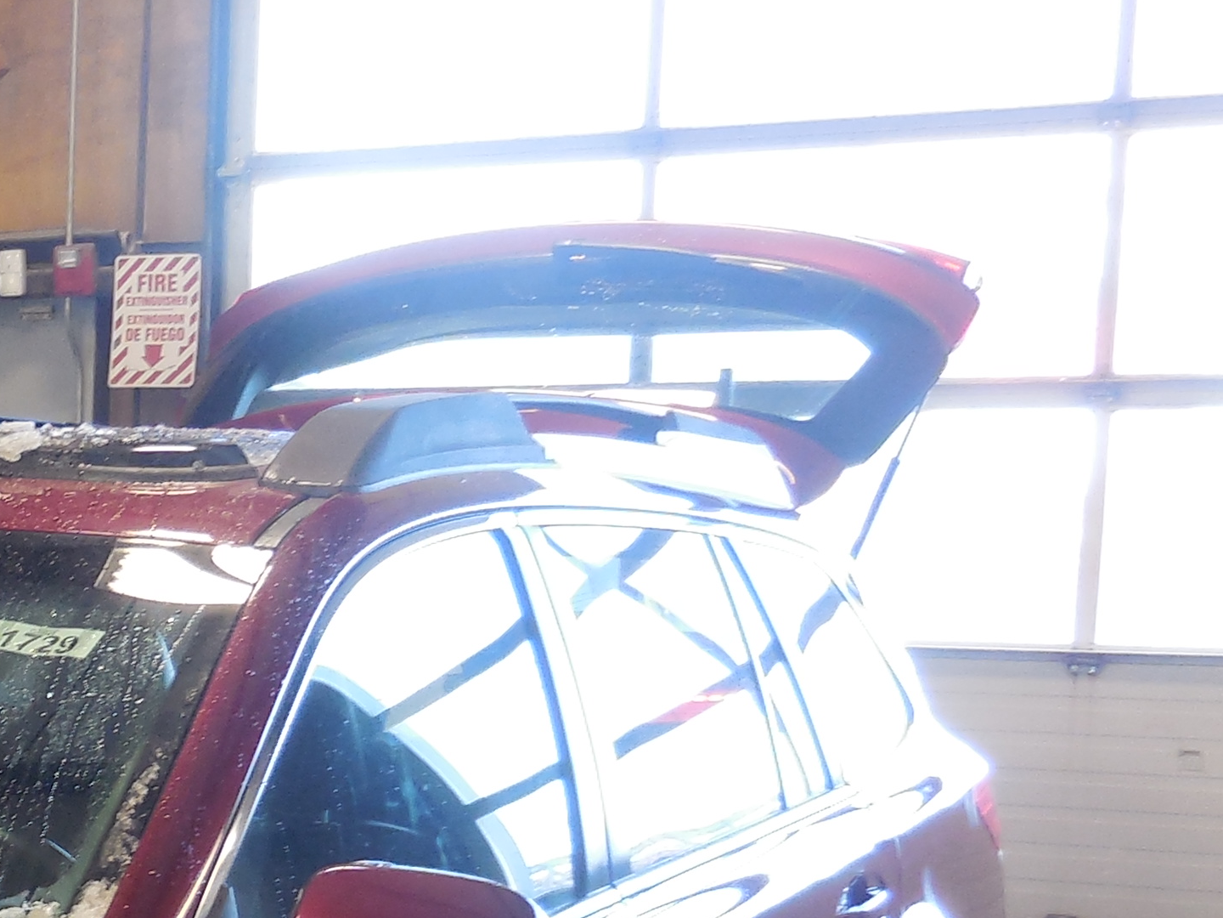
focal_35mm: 80
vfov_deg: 17.9
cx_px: -303
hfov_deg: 22.2
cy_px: 936
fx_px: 2826
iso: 160
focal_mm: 4.5
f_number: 3.1
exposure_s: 1/30
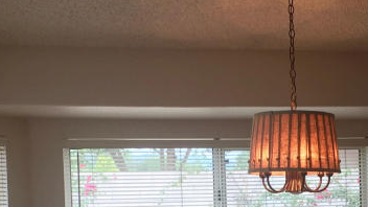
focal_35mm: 92
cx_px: 272
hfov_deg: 23.0
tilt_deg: -2.0
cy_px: 256
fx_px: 898
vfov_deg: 12.8
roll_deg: +0.3
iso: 25
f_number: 2.2
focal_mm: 4.15
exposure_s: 1/60
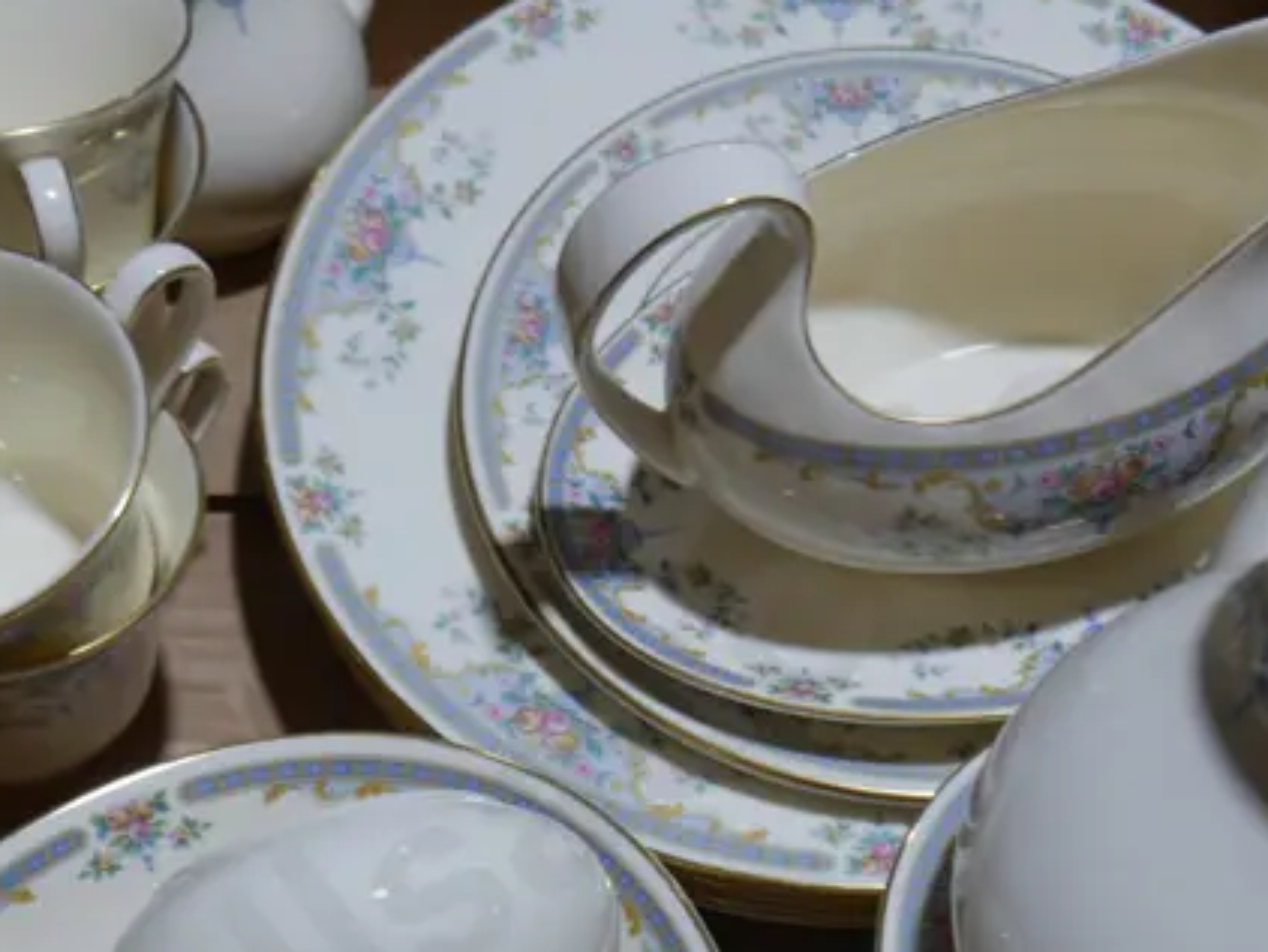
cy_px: 704
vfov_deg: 21.5
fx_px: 2492
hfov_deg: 28.5
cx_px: 694
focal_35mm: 68
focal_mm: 14
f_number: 4
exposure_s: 1/160
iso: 200
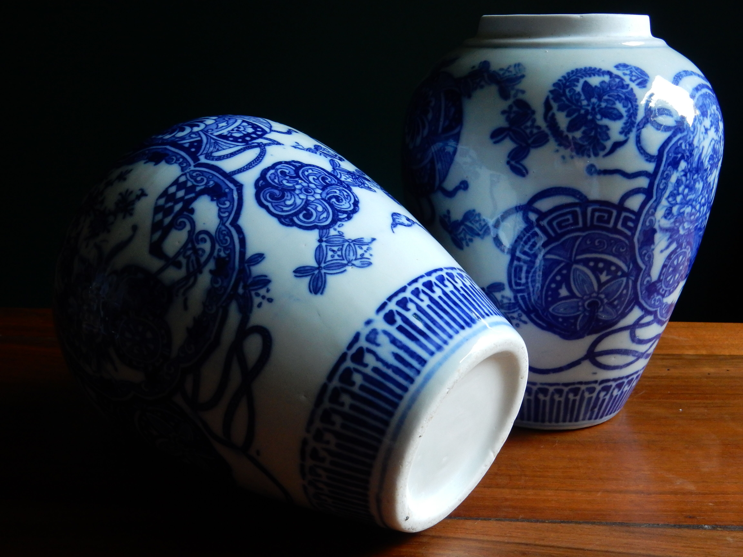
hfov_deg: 43.9
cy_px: 278
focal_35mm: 43
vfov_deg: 33.6
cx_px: 372
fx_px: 923
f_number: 4.2
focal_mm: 7.6
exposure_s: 1/25
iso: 400
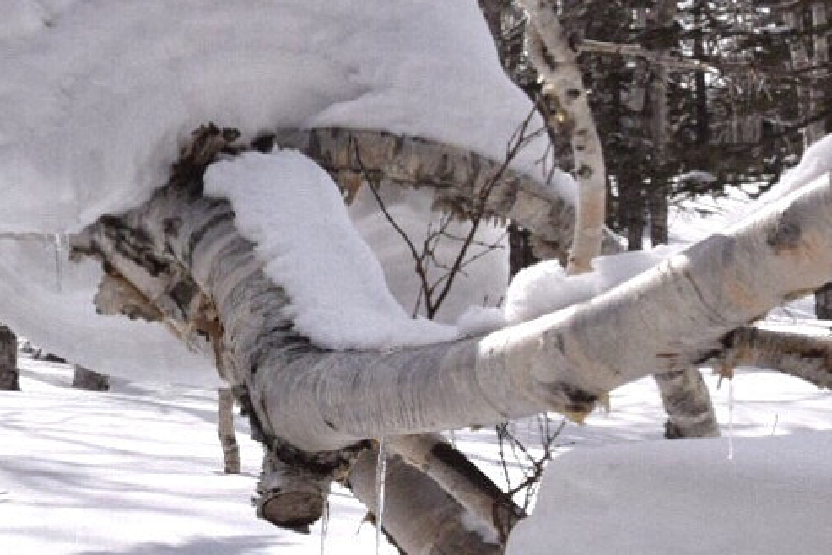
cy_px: 298
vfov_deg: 12.8
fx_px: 2473
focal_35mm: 107
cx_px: -181
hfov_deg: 18.1
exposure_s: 1/1250
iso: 1000
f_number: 14
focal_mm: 22
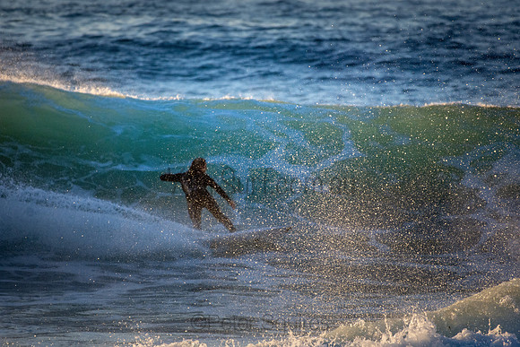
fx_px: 10835
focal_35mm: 750
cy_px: 174
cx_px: 260
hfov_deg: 2.7
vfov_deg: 1.8
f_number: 5.6
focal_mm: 500
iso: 1250
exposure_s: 1/2000
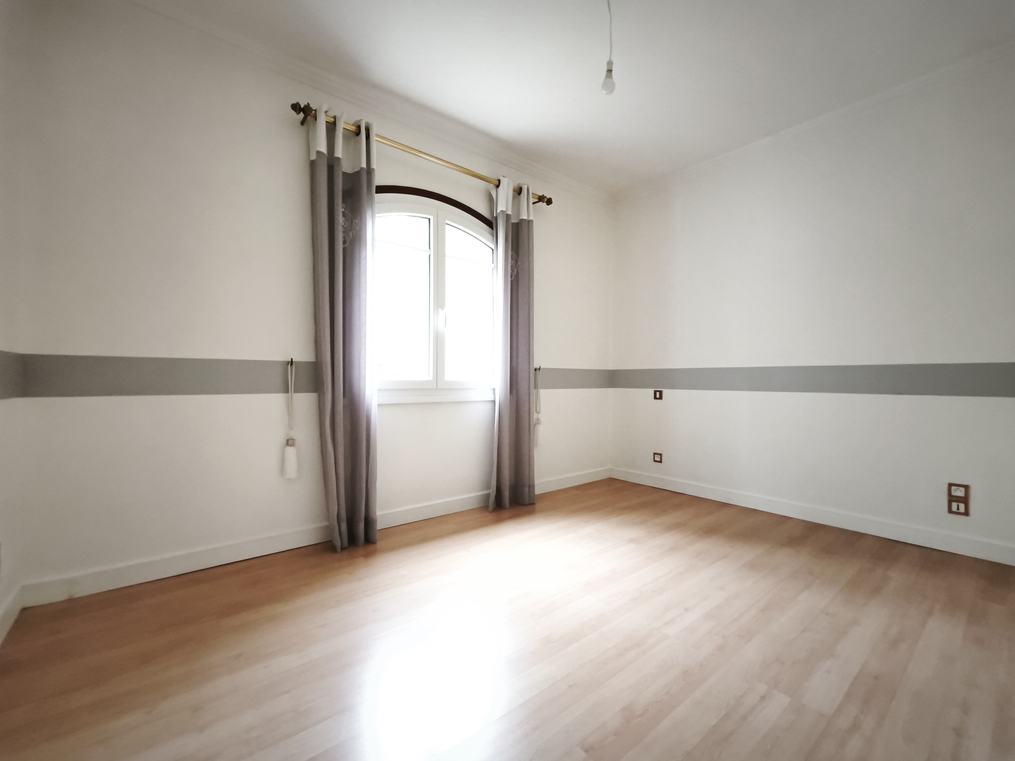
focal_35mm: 15
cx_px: 508
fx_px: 440
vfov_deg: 81.7
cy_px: 380
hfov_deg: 98.2
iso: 1250
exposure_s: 1/60
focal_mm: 1.91
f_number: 2.2
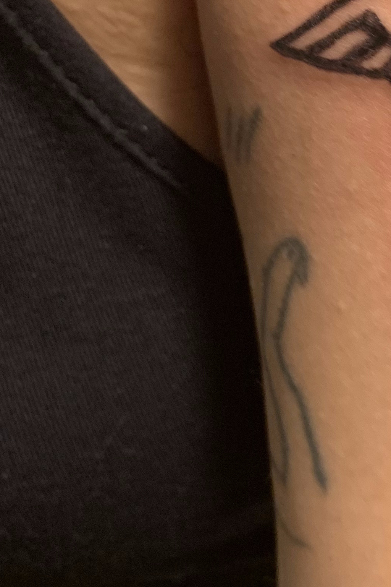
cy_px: 172
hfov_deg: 17.6
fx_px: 1157
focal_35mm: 71
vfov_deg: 28.2
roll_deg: +1.0
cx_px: 551
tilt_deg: -34.1
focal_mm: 4.25
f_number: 1.8
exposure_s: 1/60
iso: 80
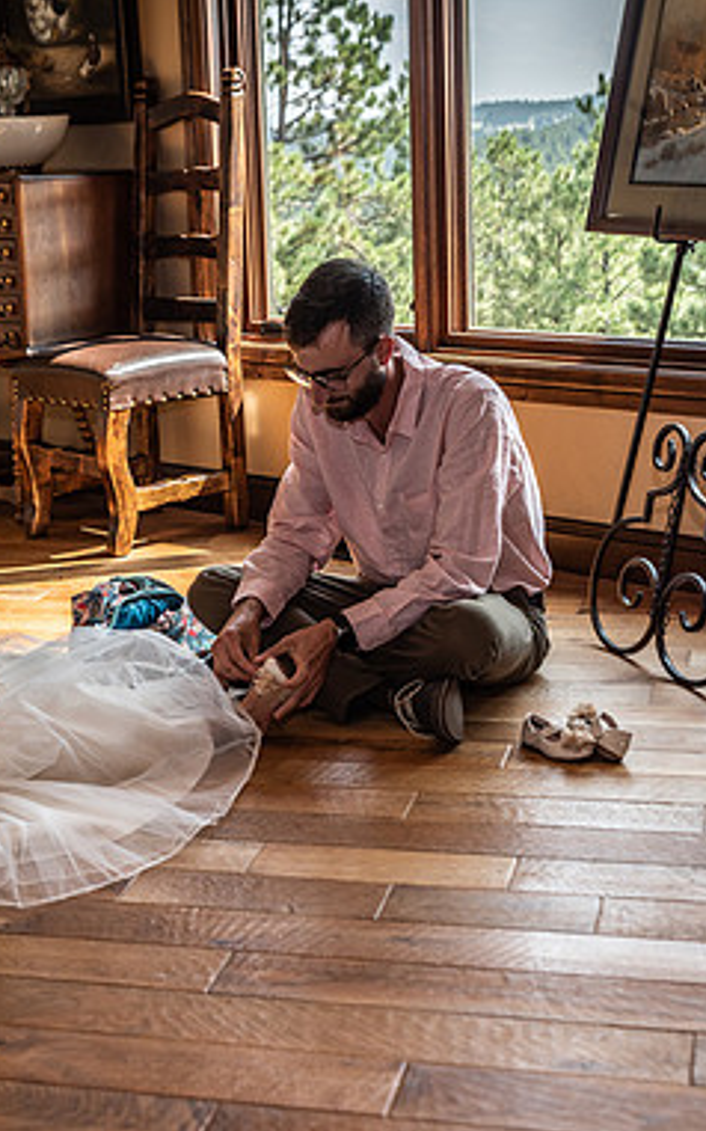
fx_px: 1817
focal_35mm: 59
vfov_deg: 34.6
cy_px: 568
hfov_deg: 21.9
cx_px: 273
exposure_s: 1/320
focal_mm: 38
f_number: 4.5
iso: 160
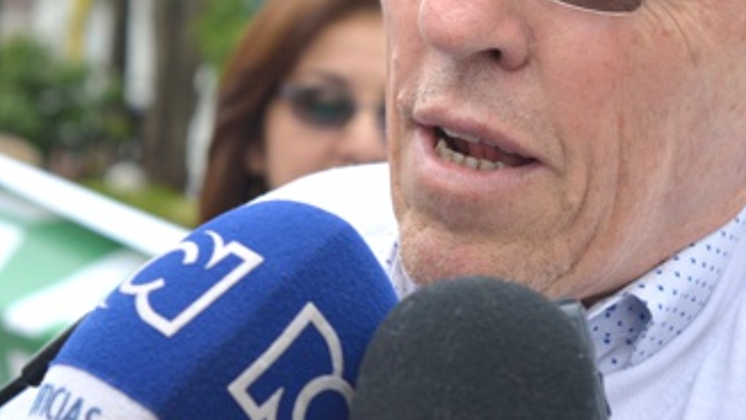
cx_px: 465
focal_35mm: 132
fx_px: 2607
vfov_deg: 9.2
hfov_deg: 16.3
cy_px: 50
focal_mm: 55
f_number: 6.3
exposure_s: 1/160
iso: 100
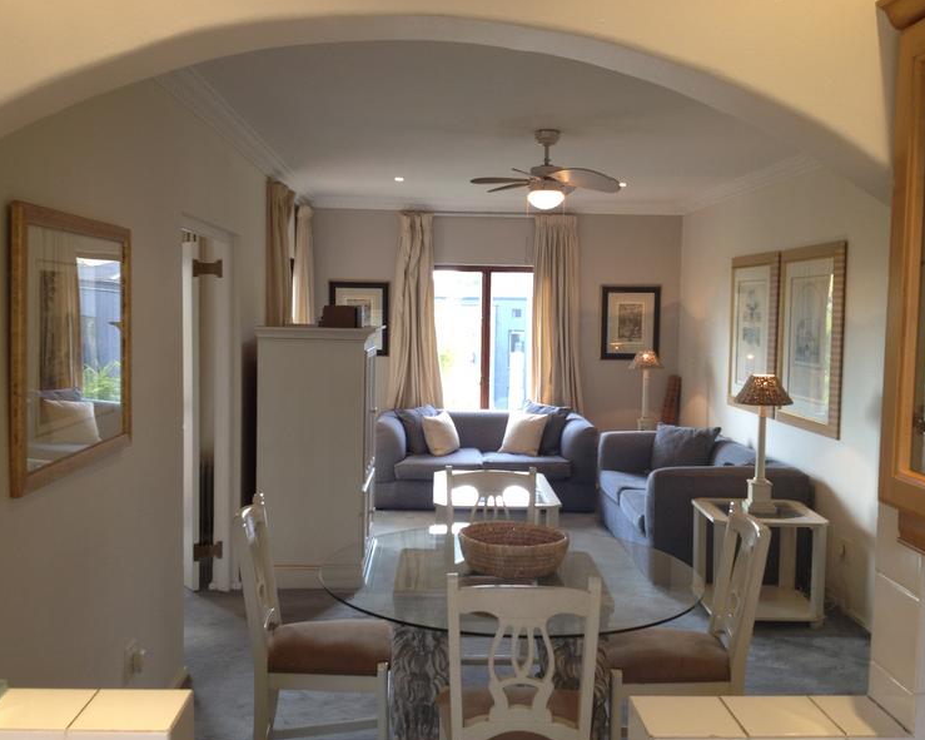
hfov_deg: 49.1
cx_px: 454
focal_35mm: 37
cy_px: 372
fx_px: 1013
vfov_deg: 40.1
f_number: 2.4
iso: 80
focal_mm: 4.28
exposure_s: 1/30
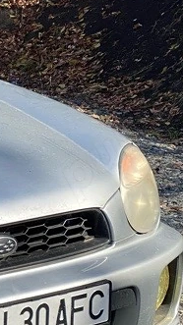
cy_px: 120
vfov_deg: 12.6
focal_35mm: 171
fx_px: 1476
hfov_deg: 6.7
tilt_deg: -7.4
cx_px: -277
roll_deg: +3.1
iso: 20
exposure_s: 1/533
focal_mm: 6
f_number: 2
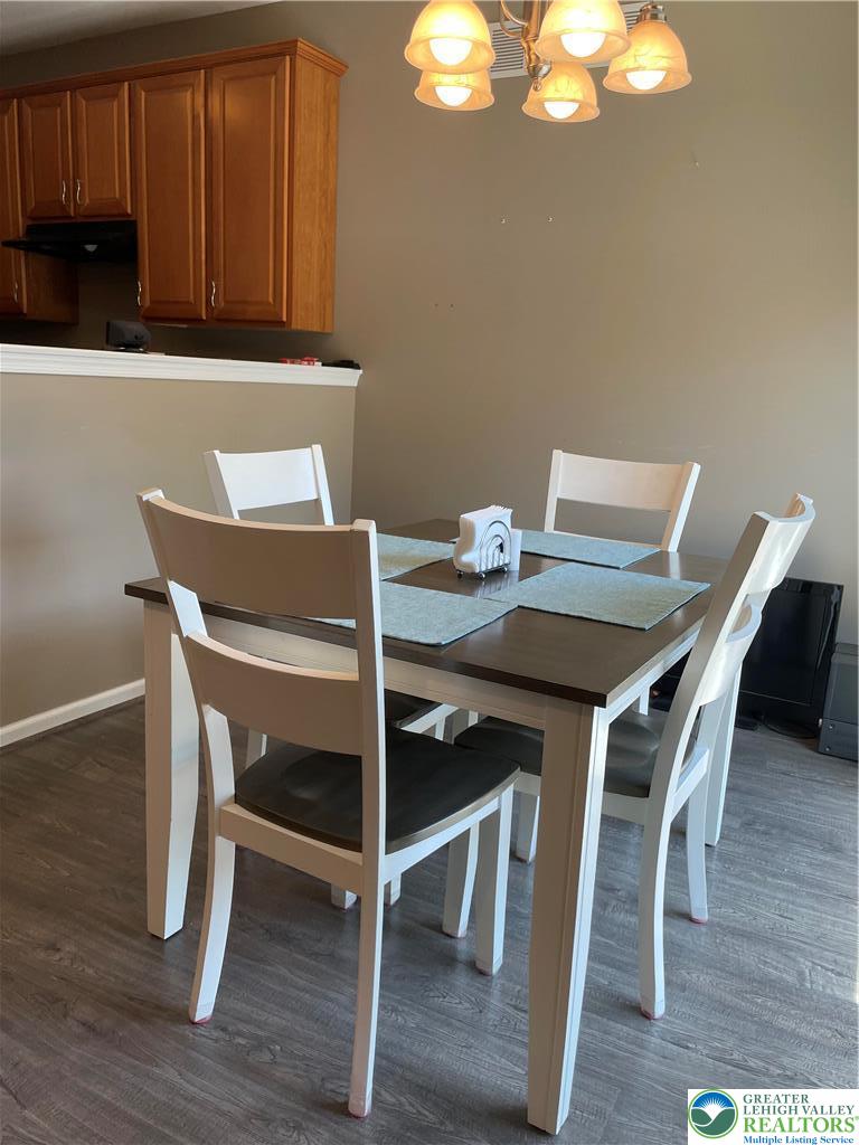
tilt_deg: -12.0
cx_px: 430
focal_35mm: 26
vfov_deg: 67.3
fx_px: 860
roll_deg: -2.6
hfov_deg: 53.1
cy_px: 572
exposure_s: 1/120
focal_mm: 4.2
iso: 80
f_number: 1.6
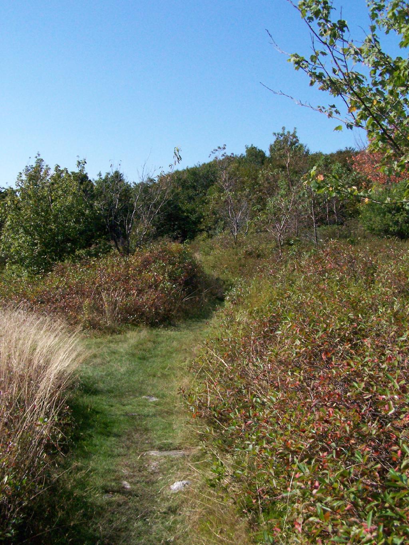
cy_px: 272
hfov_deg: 37.7
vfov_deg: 49.0
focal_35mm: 38
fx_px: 599
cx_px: 204
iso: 400
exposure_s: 1/1600
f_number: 5.6
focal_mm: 6.3
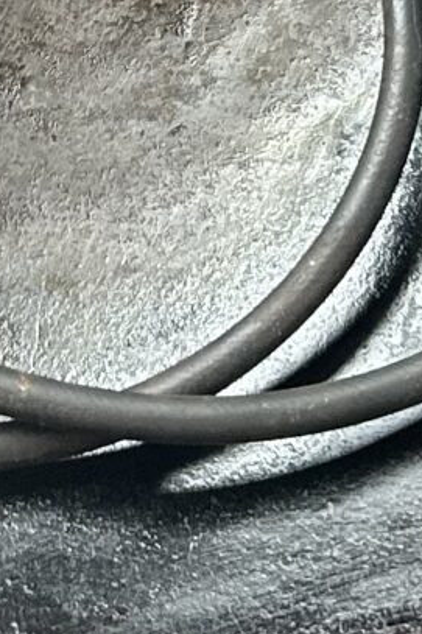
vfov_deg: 11.7
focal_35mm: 170
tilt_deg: -73.1
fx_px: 2991
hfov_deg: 8.1
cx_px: 83
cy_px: -229
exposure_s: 1/116
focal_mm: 5.7
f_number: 1.5
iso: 125
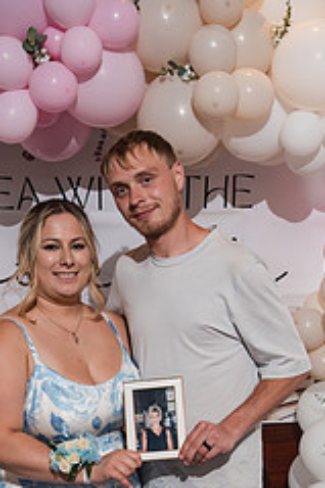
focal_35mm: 66
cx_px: 143
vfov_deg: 29.2
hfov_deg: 20.6
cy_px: 443
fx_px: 895
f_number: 4
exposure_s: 1/250
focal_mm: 35
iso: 1000
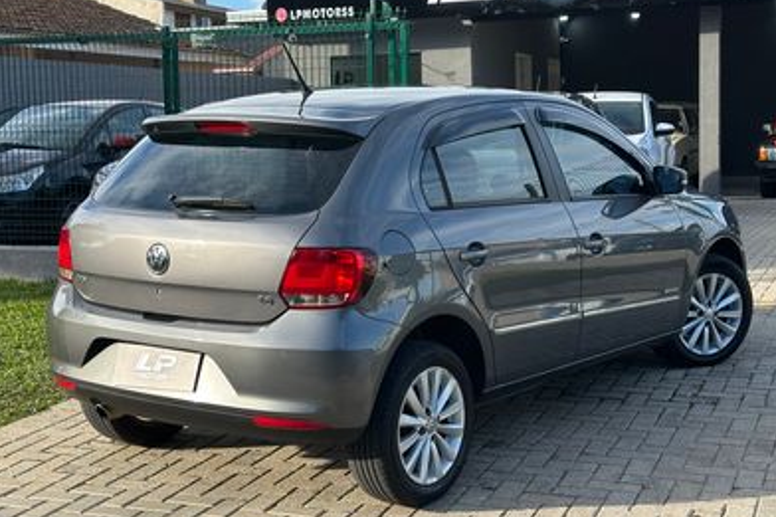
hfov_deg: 33.4
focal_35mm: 60
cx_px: 390
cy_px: 226
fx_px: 1293
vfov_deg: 22.6
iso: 64
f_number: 1.78
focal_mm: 6.86
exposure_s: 1/944
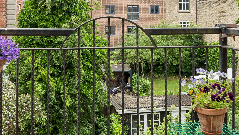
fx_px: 253
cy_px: 35
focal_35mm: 40
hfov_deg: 50.3
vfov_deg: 29.3
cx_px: 99
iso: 100
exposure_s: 1/125
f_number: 6.3
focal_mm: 20.5
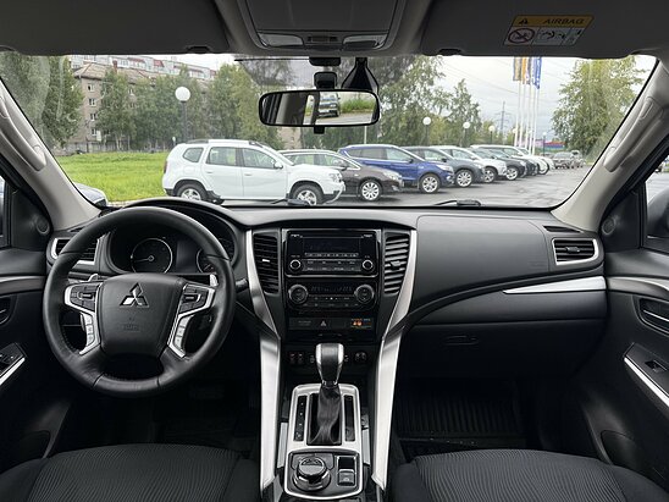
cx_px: 334
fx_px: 464
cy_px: 251
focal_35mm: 24
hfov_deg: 71.6
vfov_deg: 56.8
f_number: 1.78
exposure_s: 1/539
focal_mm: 6.76
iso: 100
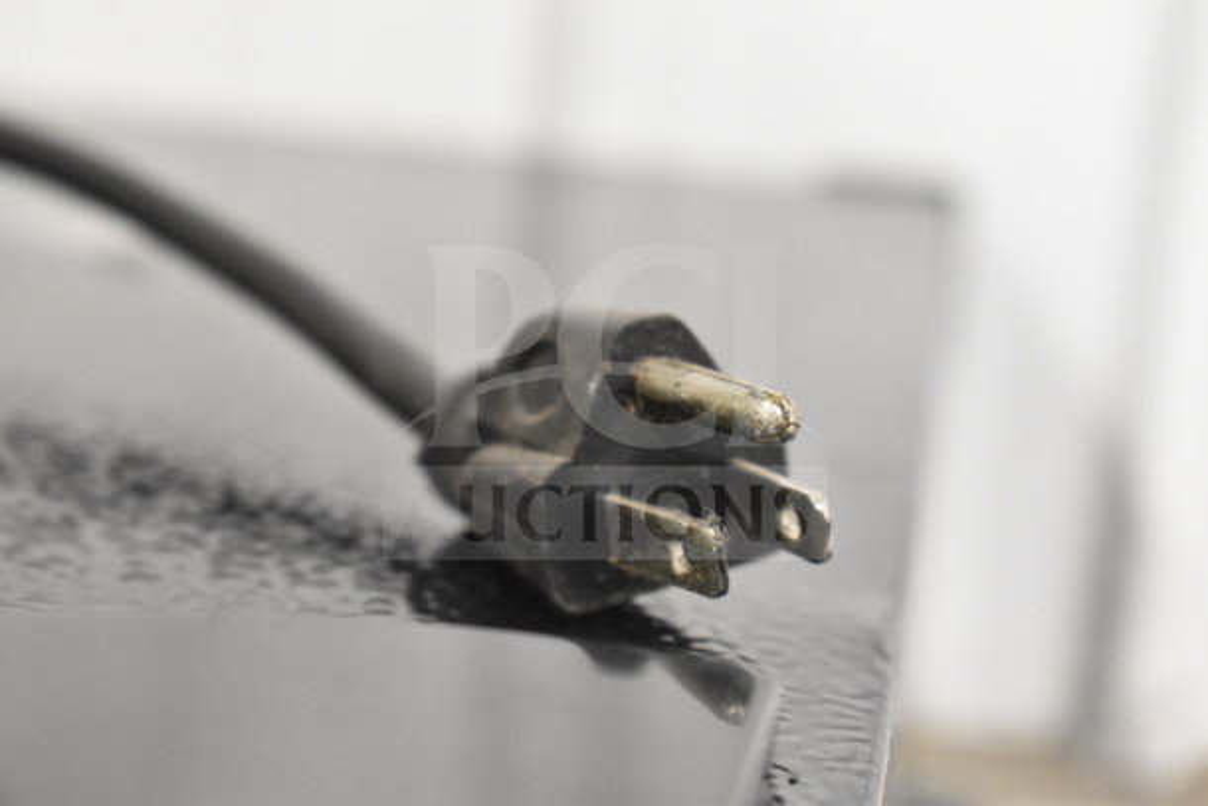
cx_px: 604
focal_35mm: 82
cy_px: 403
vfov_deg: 16.6
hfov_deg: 24.6
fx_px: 2769
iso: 7200
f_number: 5.6
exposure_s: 1/100
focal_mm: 55
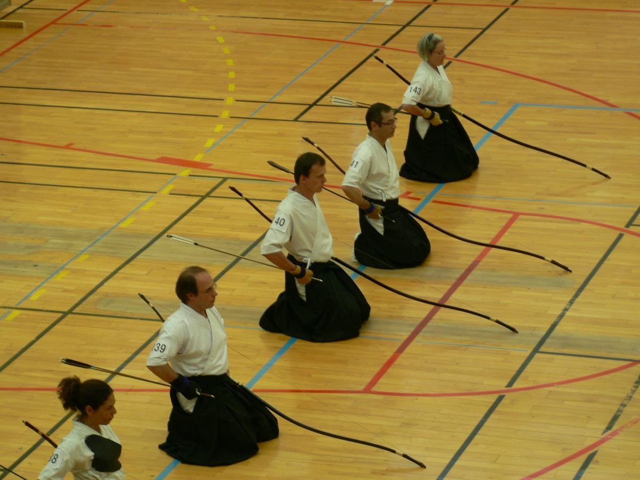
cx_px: 320
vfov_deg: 9.6
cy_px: 240
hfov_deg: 12.8
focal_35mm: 154
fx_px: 2847
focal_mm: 25.7
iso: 100
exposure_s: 1/30
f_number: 3.3
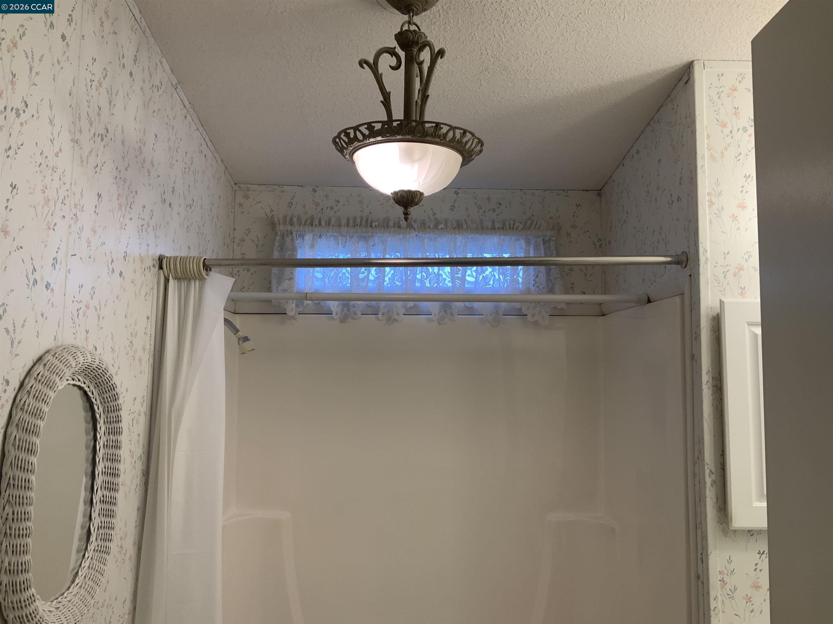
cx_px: 416
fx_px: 698
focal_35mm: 29
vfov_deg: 48.2
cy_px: 312
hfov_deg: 61.7
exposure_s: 1/120
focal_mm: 3
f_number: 1.8
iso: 50
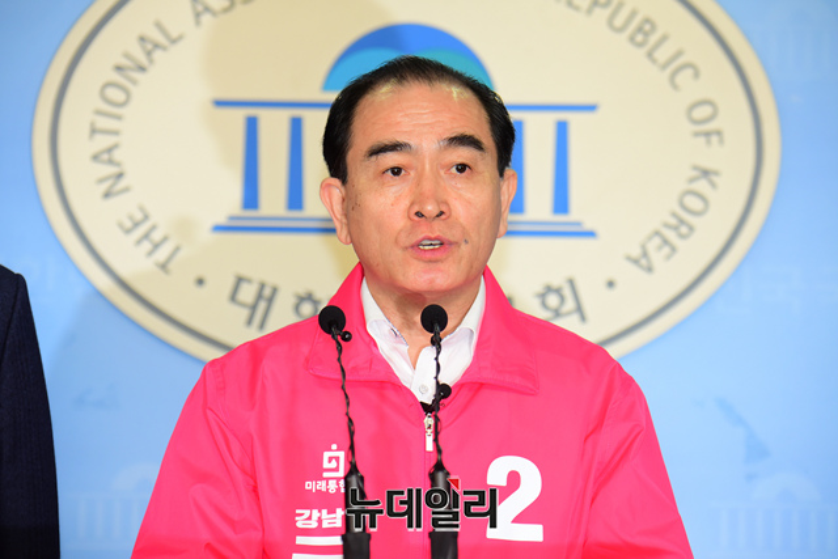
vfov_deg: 6.9
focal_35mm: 200
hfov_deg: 10.3
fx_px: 4656
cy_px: 280
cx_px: 419
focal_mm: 200
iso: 1600
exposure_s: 1/200
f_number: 5.6
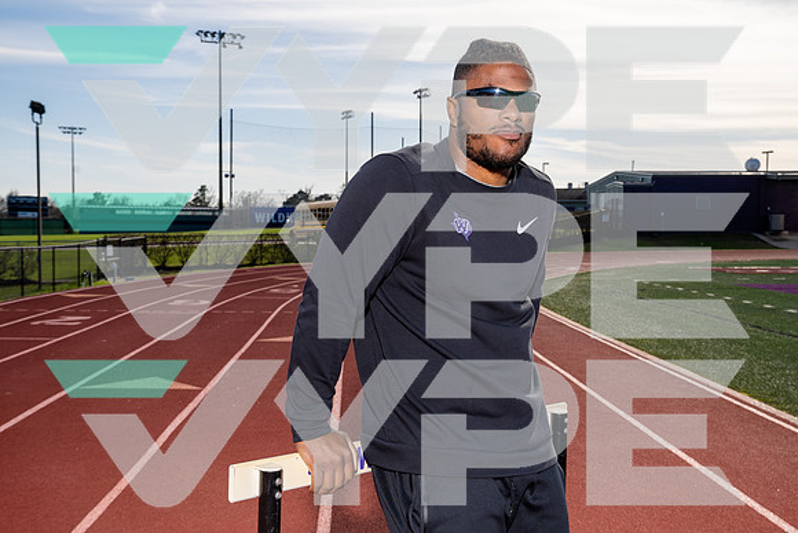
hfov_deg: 44.5
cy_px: 266
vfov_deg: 30.5
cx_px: 399
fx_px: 976
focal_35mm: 44
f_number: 8
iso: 100
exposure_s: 1/250
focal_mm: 44
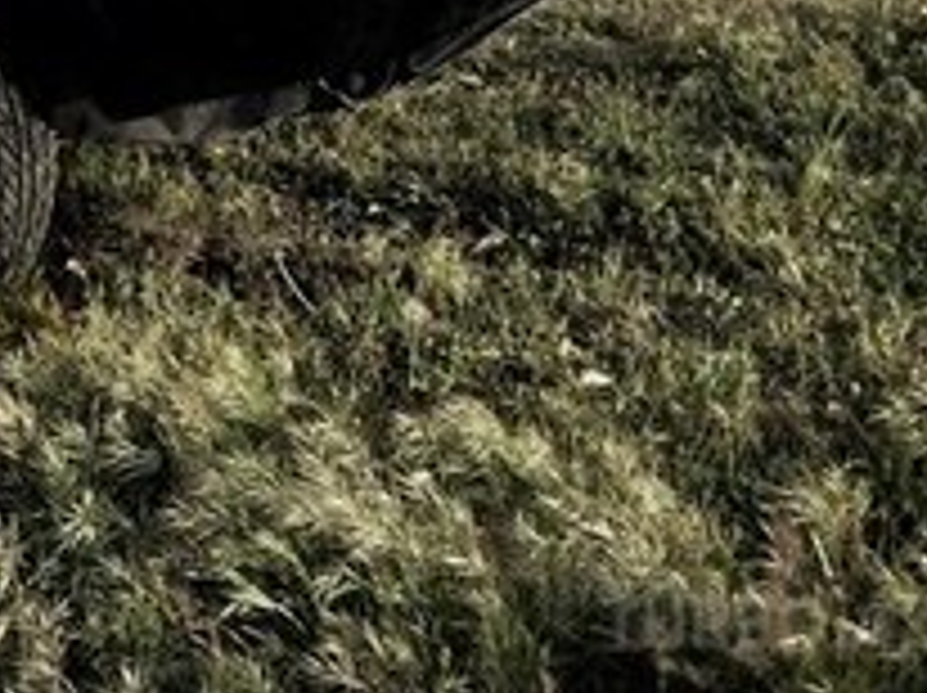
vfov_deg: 14.5
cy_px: -412
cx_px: -522
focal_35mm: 93
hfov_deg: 18.4
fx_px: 2488
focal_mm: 4.15
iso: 32
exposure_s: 1/1282
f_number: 2.2
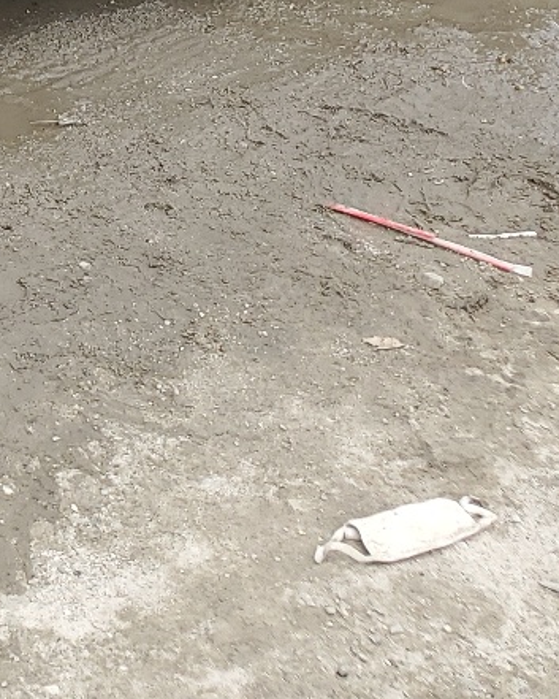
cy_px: -219
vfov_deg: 19.2
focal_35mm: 92
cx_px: -431
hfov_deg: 14.7
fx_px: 1902
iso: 50
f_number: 1.5
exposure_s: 1/1000
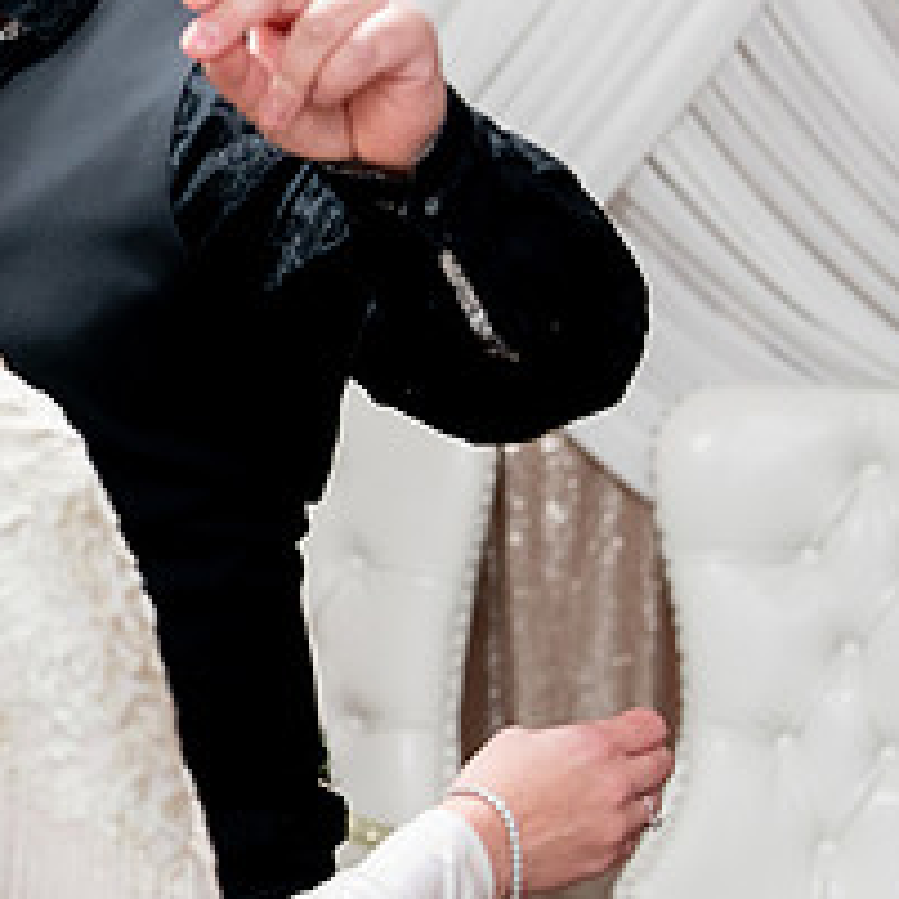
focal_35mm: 120
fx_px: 3526
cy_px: 280
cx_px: -174
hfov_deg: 14.1
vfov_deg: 14.5
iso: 2500
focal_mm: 49
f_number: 2.8
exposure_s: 1/160
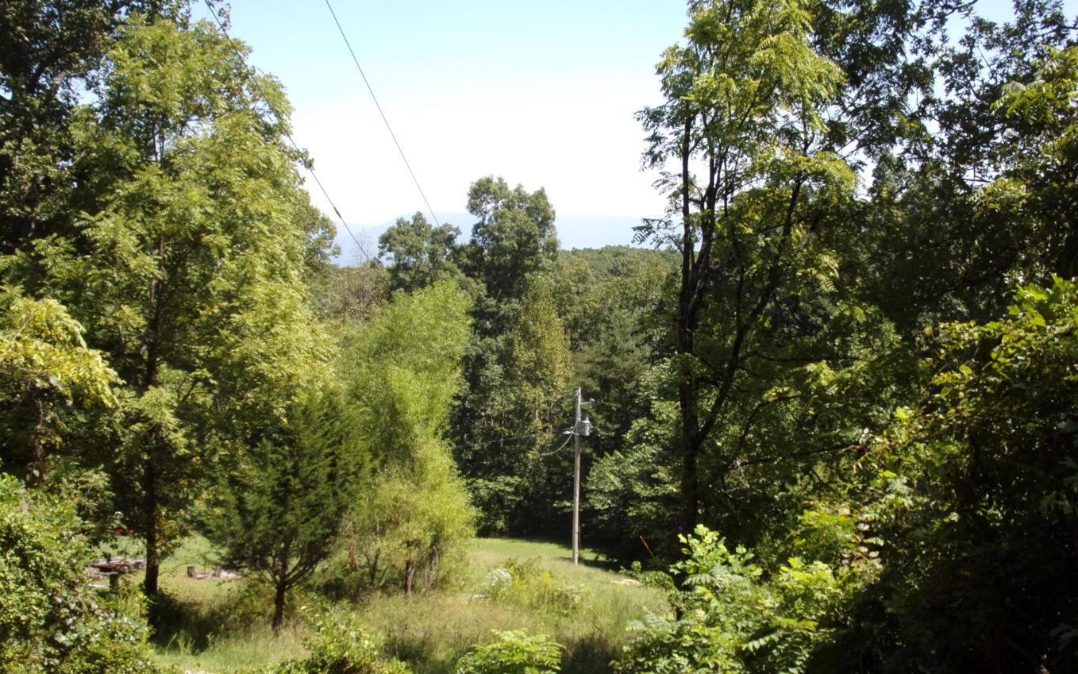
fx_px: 1440
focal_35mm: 49
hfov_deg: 41.1
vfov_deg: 26.3
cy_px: 374
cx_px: 540
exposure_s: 1/320
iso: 80
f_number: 4.1
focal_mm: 8.3
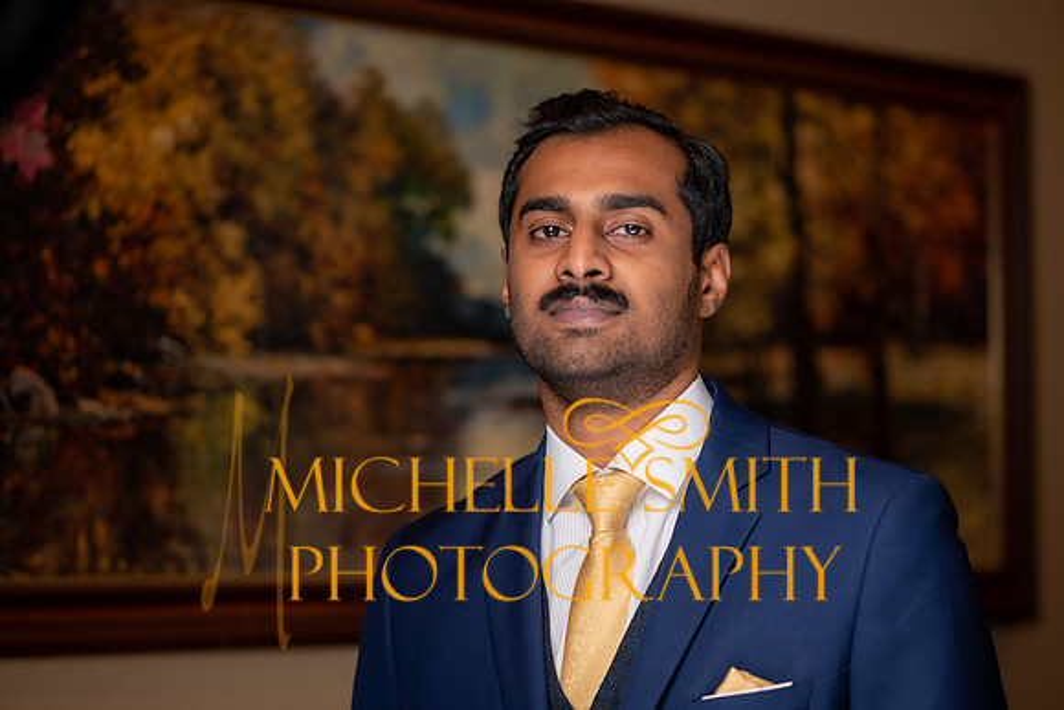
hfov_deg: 23.9
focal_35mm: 85
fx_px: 2513
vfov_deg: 16.1
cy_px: 355
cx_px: 532
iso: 100
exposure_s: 1/200
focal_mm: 85
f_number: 2
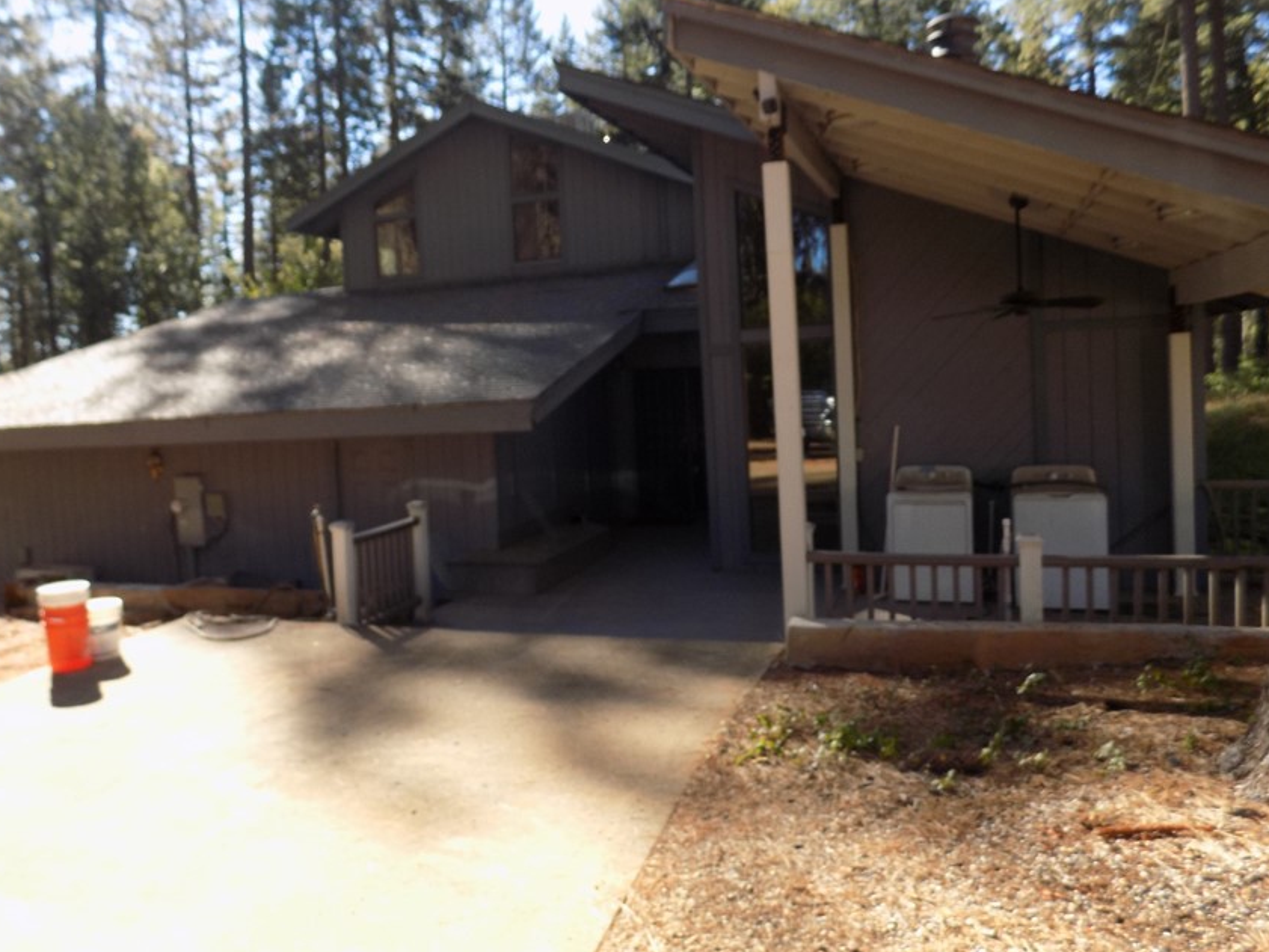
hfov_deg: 63.2
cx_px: 560
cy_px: 421
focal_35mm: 28
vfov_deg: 49.7
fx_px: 1027
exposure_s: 1/250
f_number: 3.1
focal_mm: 4
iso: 80
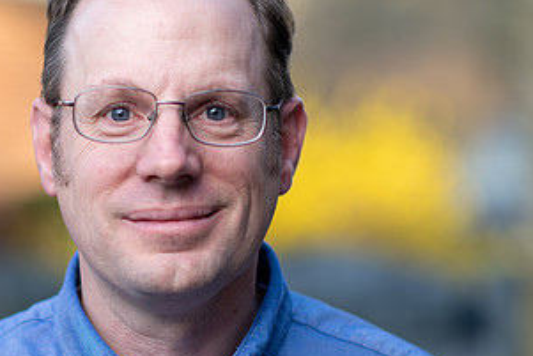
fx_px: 2429
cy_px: 228
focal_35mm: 164
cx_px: 168
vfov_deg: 8.4
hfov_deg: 12.5
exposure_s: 1/200
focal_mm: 85
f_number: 2.2
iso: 64
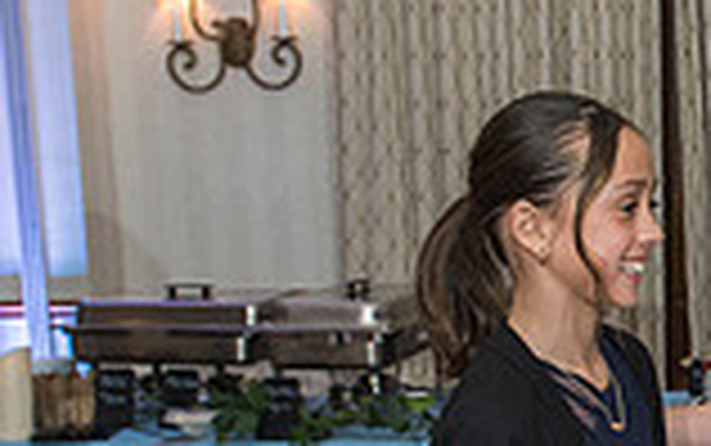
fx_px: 1823
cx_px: 925
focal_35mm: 94
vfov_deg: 13.9
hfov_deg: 20.2
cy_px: 362
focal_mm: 24
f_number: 4
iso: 800
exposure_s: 1/100
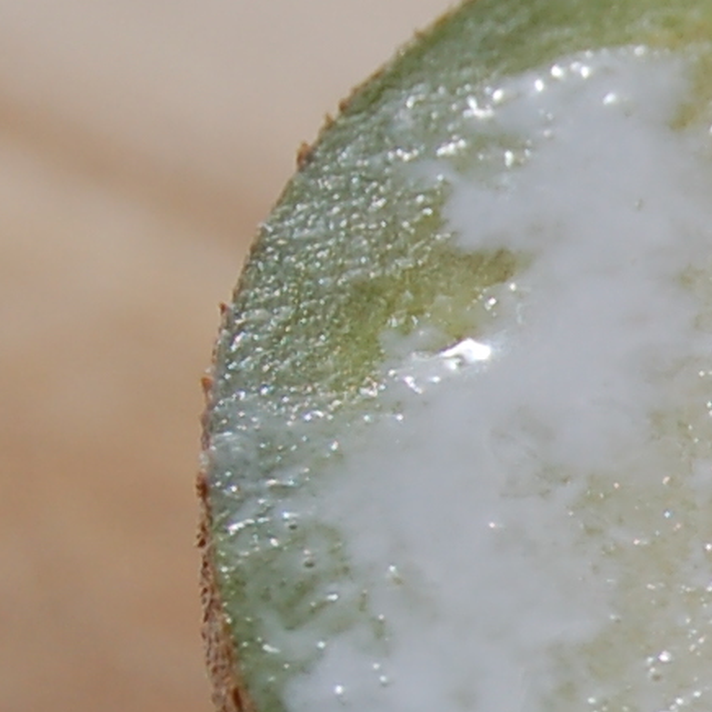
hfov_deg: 3.6
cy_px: 746
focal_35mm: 483
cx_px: 1524
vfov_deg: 3.6
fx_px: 11238
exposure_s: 1/320
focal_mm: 55
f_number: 9
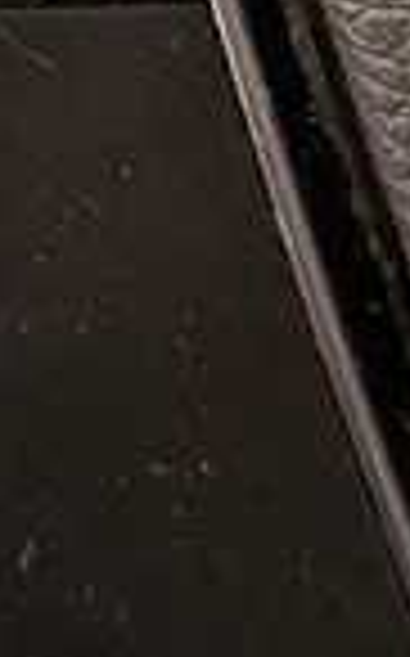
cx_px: -622
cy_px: -747
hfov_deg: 6.9
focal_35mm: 179
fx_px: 3207
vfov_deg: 10.5
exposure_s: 1/120
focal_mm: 4.53
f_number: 1.7
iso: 372
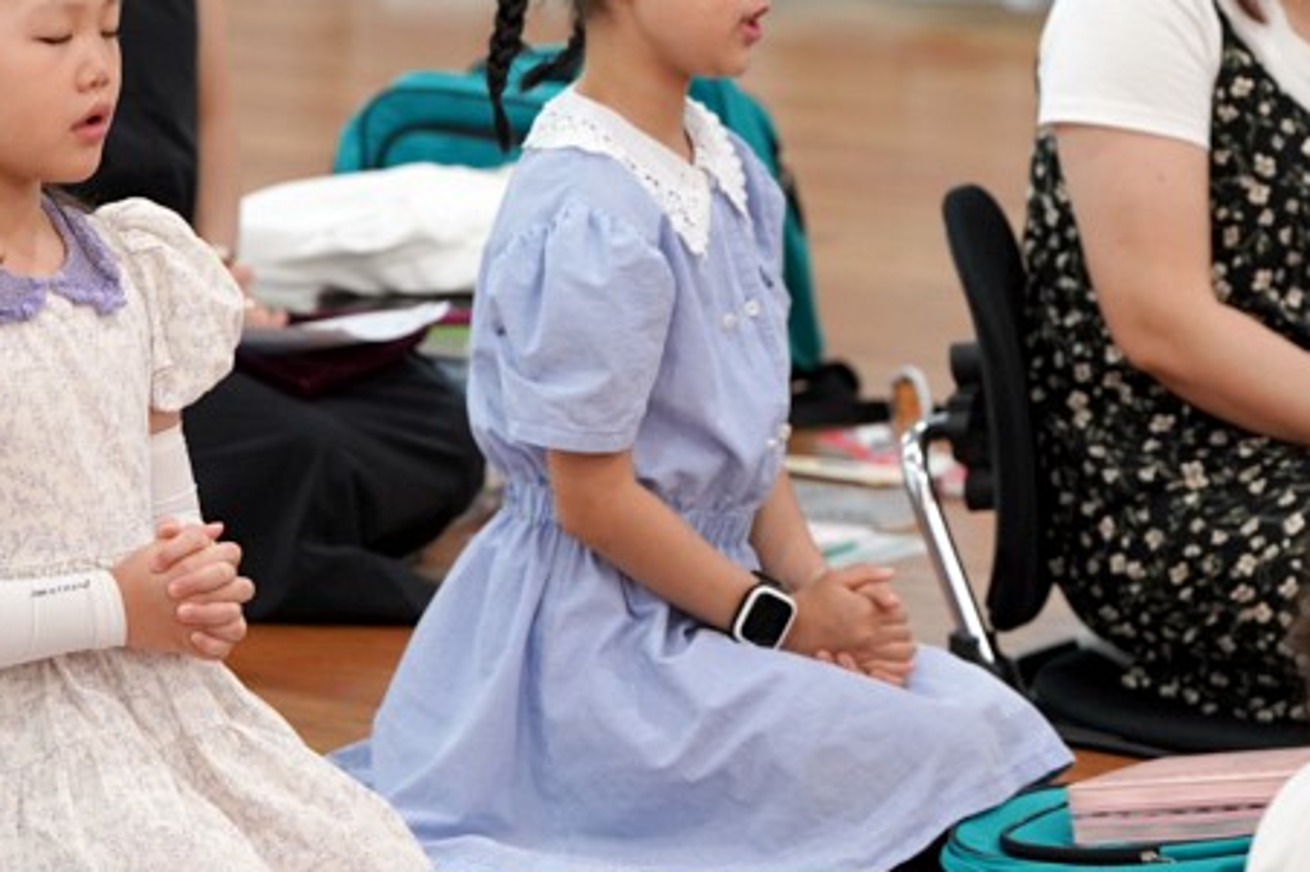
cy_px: 104
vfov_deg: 5.1
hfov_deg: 7.6
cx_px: 339
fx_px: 9857
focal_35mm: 271
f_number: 4
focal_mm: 136
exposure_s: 1/160
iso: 1600
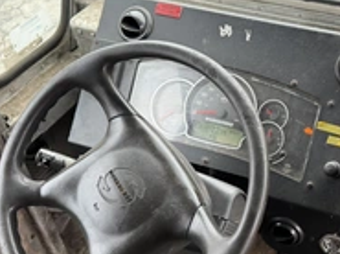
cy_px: 162
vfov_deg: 27.8
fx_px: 510
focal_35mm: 52
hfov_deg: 35.6
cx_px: 276
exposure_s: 1/87
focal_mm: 6.76
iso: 200
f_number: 1.78
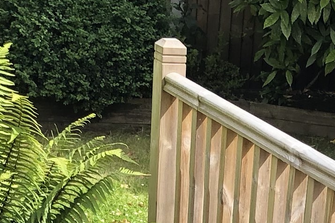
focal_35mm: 164
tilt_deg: -23.6
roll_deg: -9.2
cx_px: 360
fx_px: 1526
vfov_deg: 7.9
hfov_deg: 12.3
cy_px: 483
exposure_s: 1/842
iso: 20
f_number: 1.8
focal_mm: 3.99
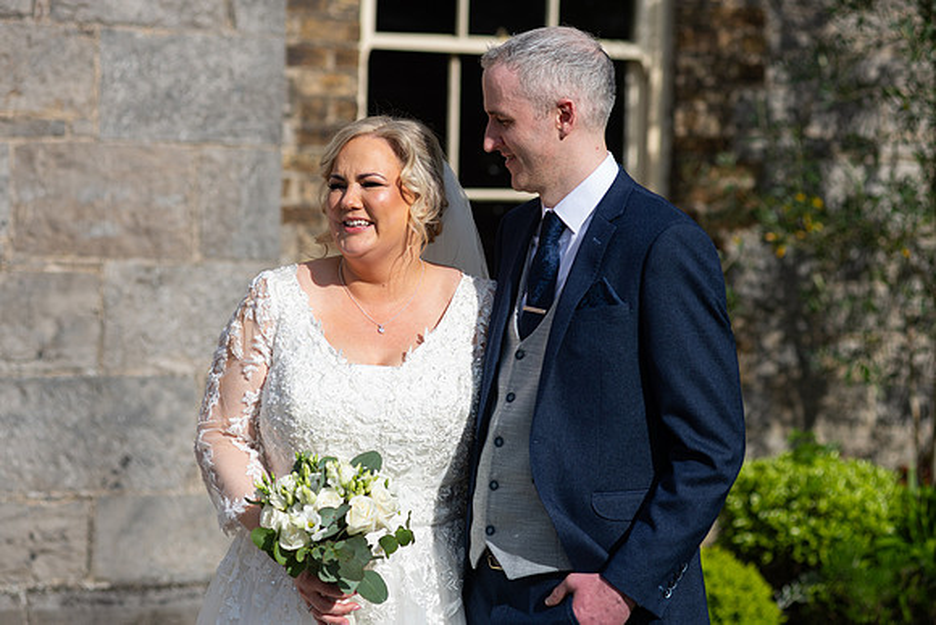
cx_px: 468
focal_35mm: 112
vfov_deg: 12.2
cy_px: 312
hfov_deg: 18.3
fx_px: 2913
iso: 80
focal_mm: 112
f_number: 3.5
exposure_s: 1/640
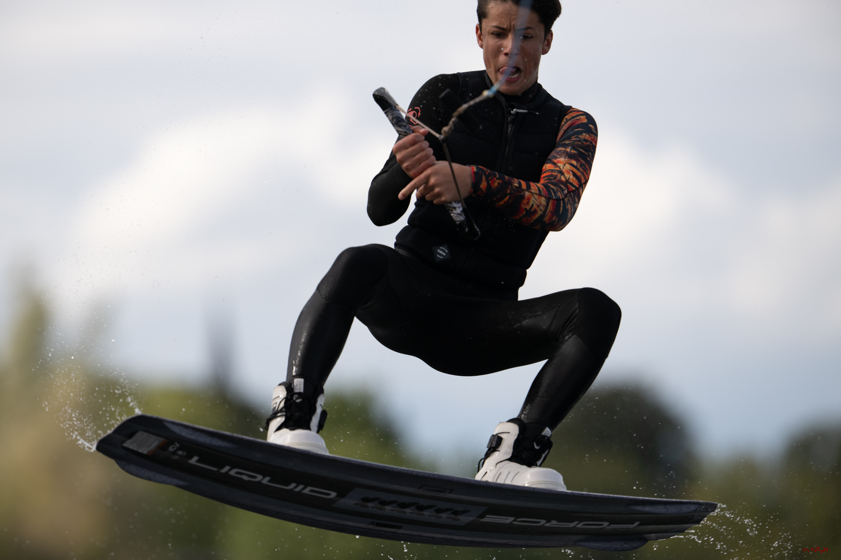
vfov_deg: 3.4
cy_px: 280
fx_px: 9344
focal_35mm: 400
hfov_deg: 5.2
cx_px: 420
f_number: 4.5
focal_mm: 400
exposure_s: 1/2500
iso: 320
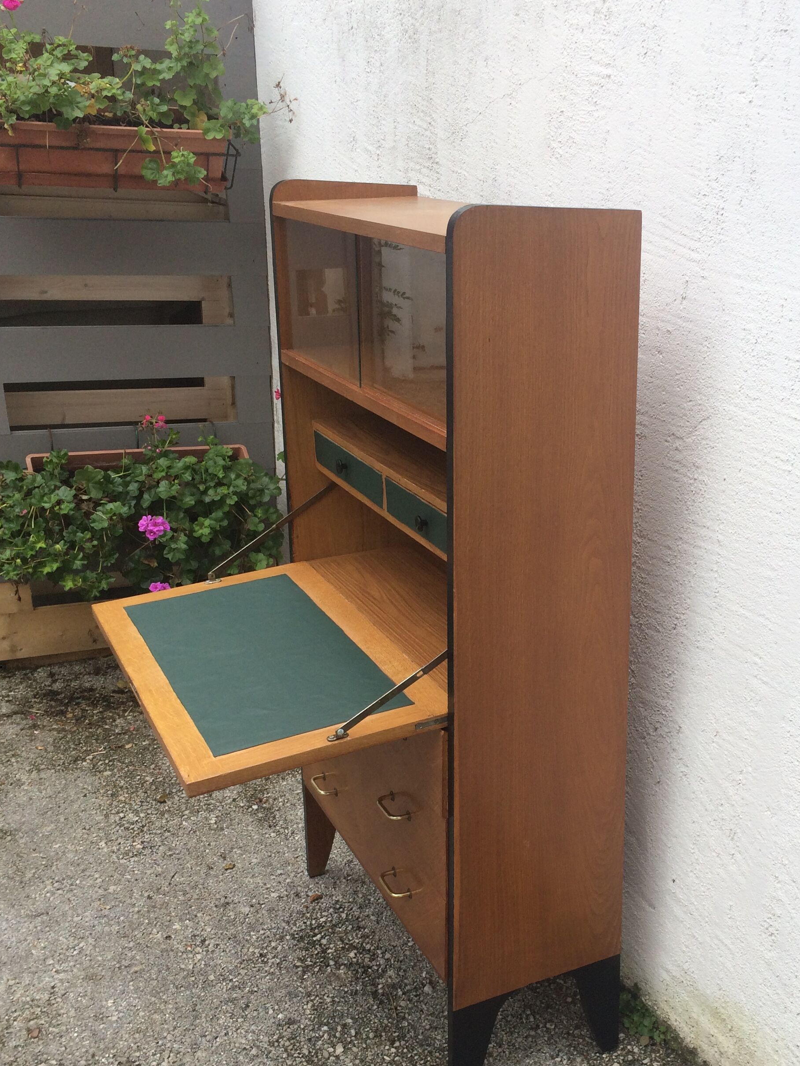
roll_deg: -0.6
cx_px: 496
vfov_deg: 47.3
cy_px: 680
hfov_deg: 36.6
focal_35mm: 39
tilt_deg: -21.5
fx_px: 1202
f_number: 2.2
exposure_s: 1/313
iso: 32
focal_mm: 4.15
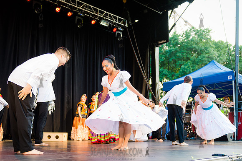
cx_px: 114
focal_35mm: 41
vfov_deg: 32.4
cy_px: 95
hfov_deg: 47.5
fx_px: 275
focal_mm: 35
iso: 1000
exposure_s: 1/400
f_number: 2.8
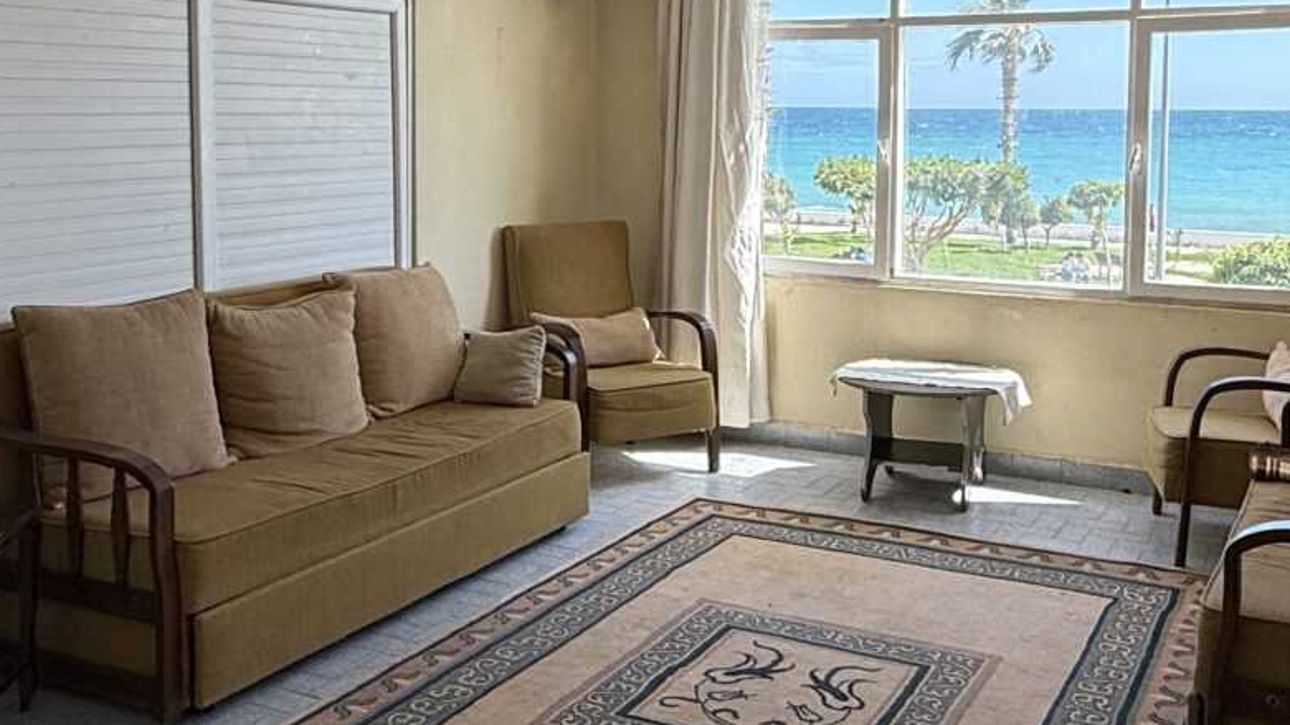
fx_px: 1368
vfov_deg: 29.3
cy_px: 201
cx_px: 666
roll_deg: -0.5
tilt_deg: -3.7
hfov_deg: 50.5
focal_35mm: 40
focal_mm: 2.22
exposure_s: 1/465
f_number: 2.2
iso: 64
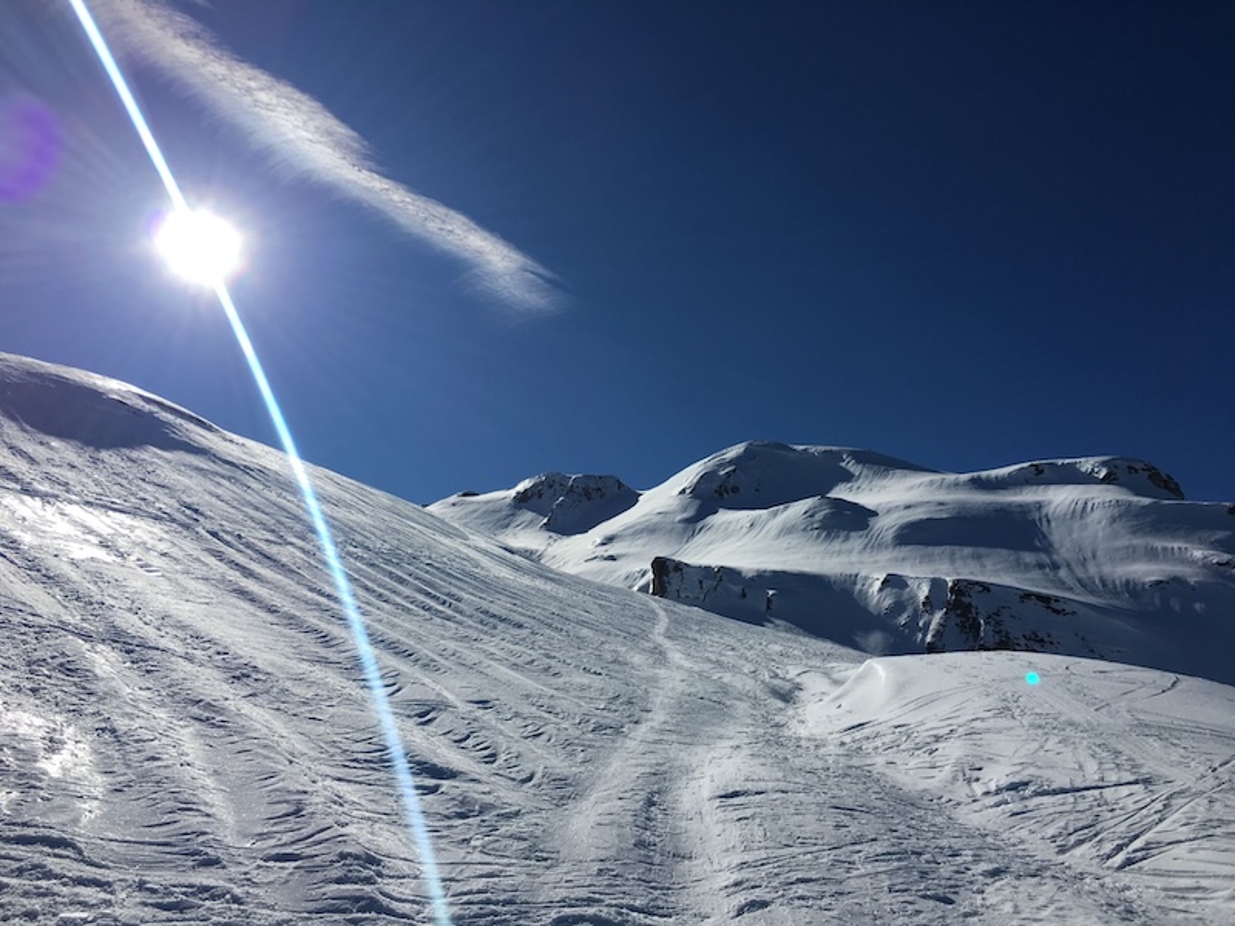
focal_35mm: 29
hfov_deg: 61.7
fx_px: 1035
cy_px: 463
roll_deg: -0.3
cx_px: 618
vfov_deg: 48.2
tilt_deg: +21.7
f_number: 2.2
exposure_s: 1/6410
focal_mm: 4.15
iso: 25
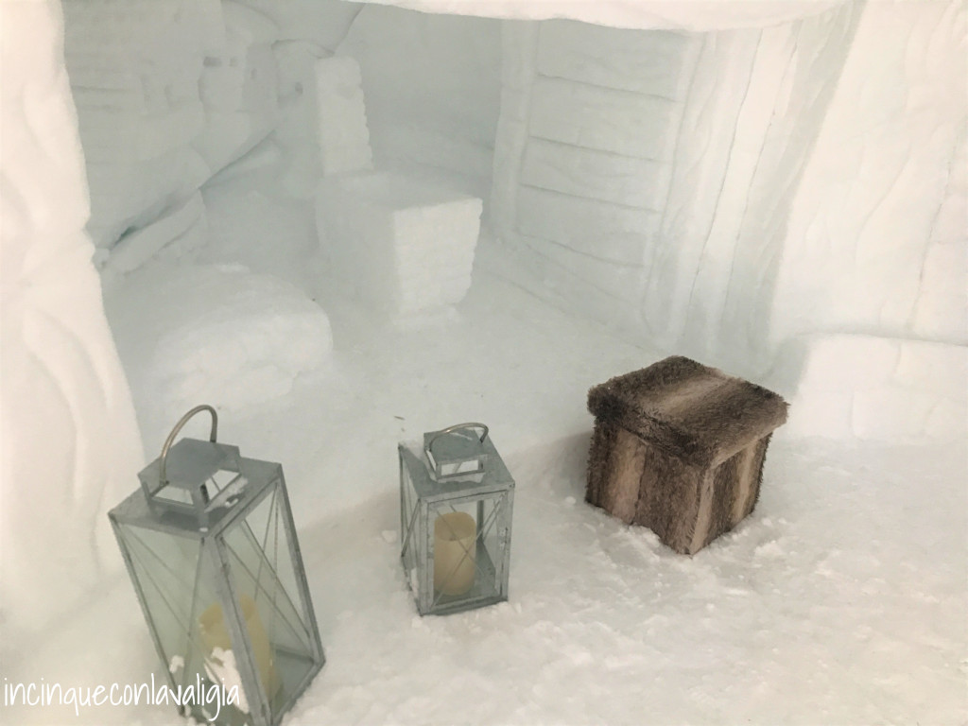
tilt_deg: -23.5
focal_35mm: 28
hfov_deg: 63.4
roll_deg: +0.3
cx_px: 484
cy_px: 363
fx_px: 783
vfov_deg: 49.7
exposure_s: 1/17
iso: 64
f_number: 1.8
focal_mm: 3.99
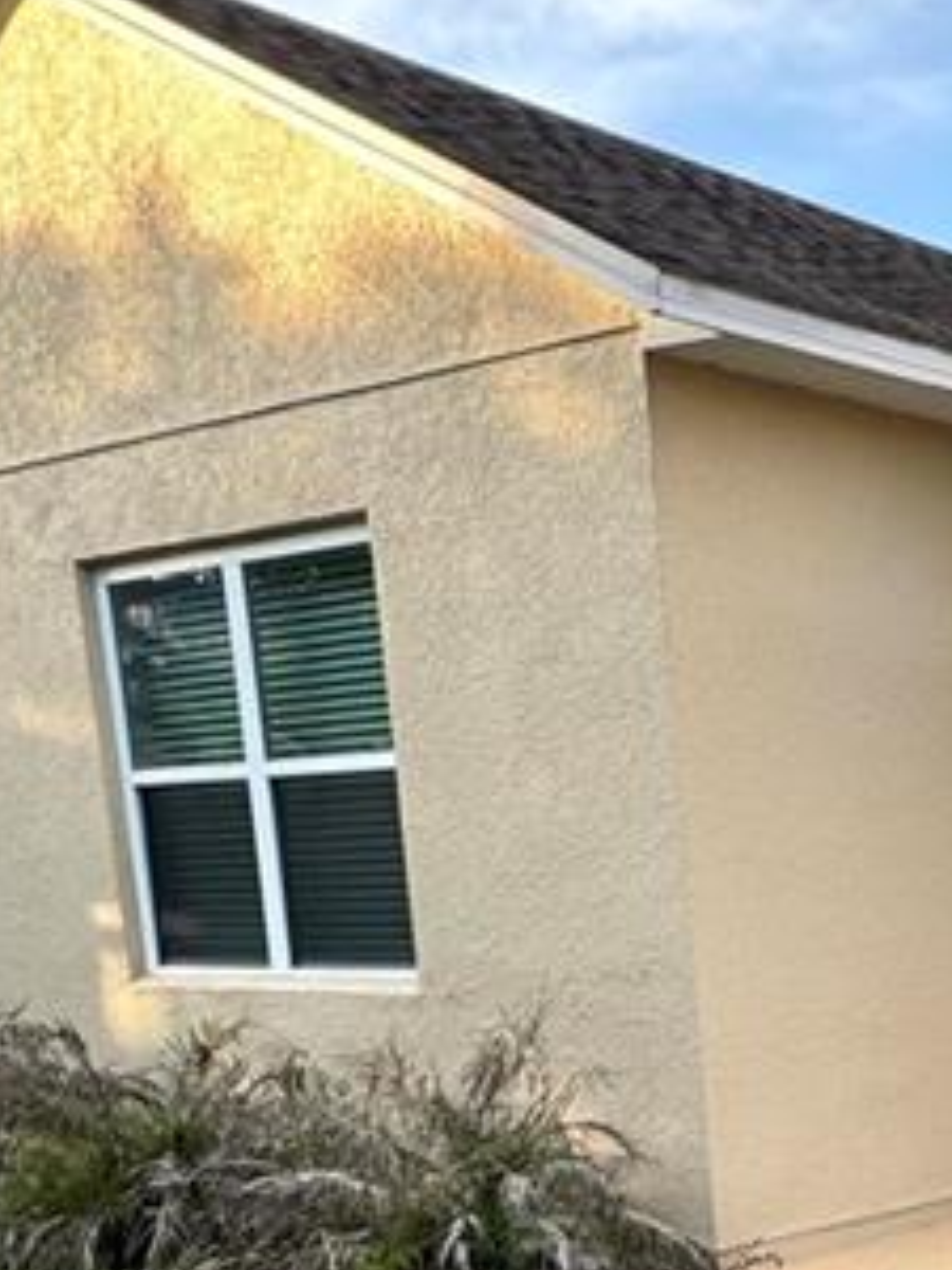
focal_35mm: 56
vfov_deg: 31.5
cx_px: 1244
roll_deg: +1.4
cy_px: 1304
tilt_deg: -12.0
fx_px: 2053
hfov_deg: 23.1
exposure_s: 1/216
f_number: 2.2
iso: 40
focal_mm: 2.22
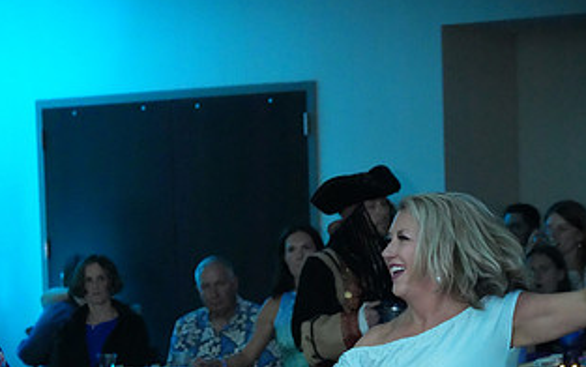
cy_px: 536
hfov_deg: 13.5
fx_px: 2477
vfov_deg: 8.3
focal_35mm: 155
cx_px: 252
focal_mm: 82
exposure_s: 1/250
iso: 12800
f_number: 4
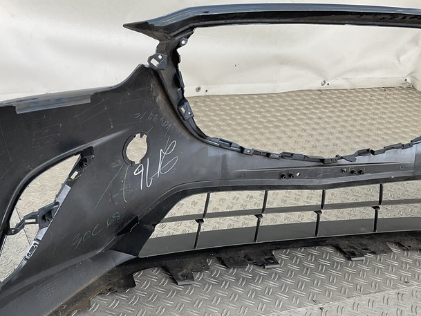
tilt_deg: -30.4
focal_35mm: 48
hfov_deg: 39.2
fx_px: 584
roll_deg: -8.6
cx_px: 140
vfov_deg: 30.0
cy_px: 213
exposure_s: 1/120
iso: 20
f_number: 1.8
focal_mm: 3
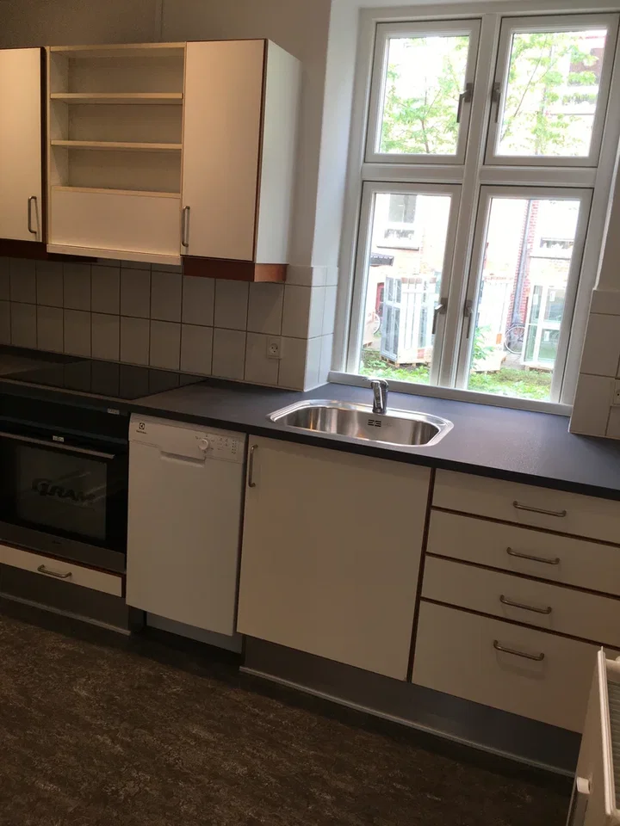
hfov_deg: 48.2
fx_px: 693
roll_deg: -4.3
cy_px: 413
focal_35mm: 29
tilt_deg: -11.5
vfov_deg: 61.7
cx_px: 310
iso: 32
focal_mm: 4.15
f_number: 2.2
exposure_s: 1/50
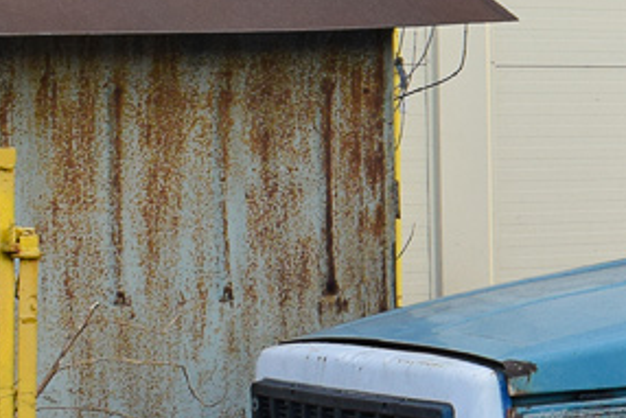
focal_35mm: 132
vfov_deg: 10.4
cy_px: 230
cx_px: 1202
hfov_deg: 13.5
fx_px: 2298
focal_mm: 21
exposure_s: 1/200
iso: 400
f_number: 8
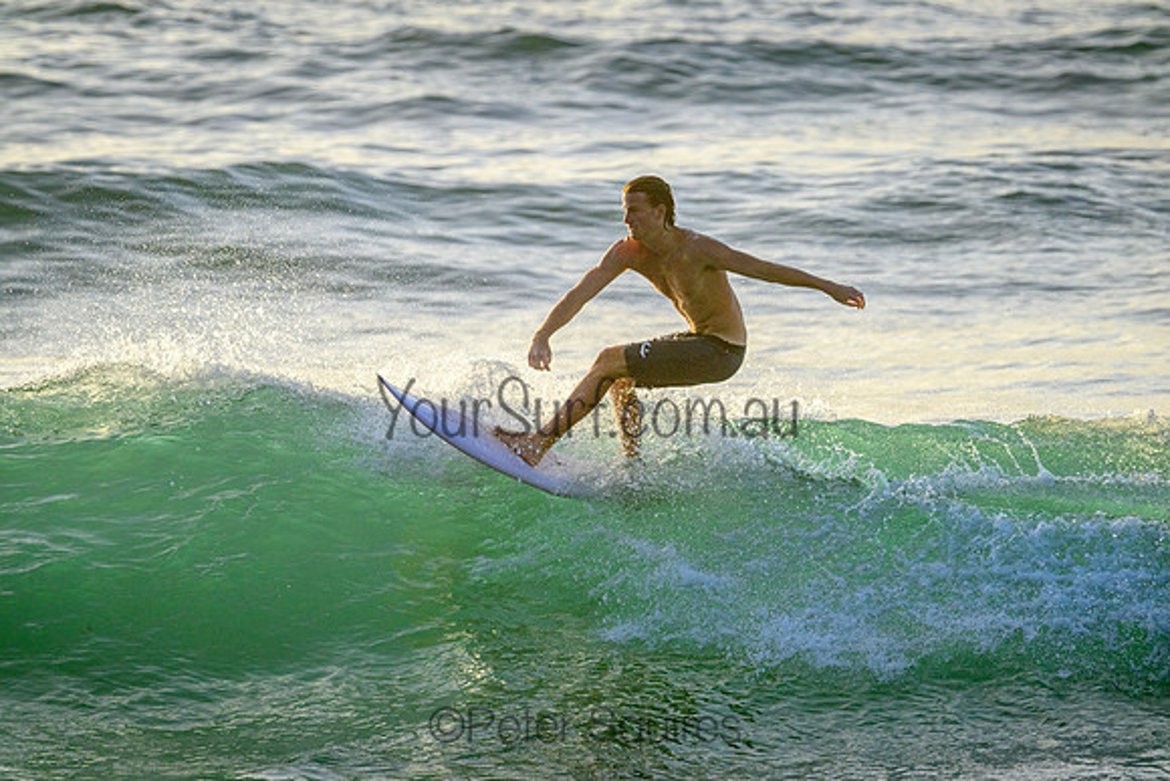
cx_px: 585
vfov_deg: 2.8
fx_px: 15928
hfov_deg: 4.2
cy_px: 390
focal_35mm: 490
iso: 1100
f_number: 10
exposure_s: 1/2000
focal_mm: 490
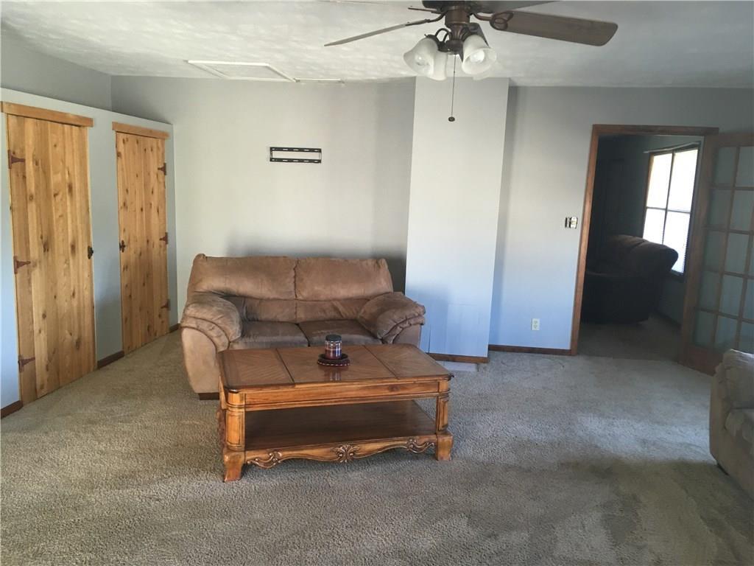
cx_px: 377
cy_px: 283
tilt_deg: -10.0
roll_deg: -1.5
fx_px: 632
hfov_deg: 61.7
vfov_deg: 48.2
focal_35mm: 29
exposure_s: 1/30
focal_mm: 4.15
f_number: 2.2
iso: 80
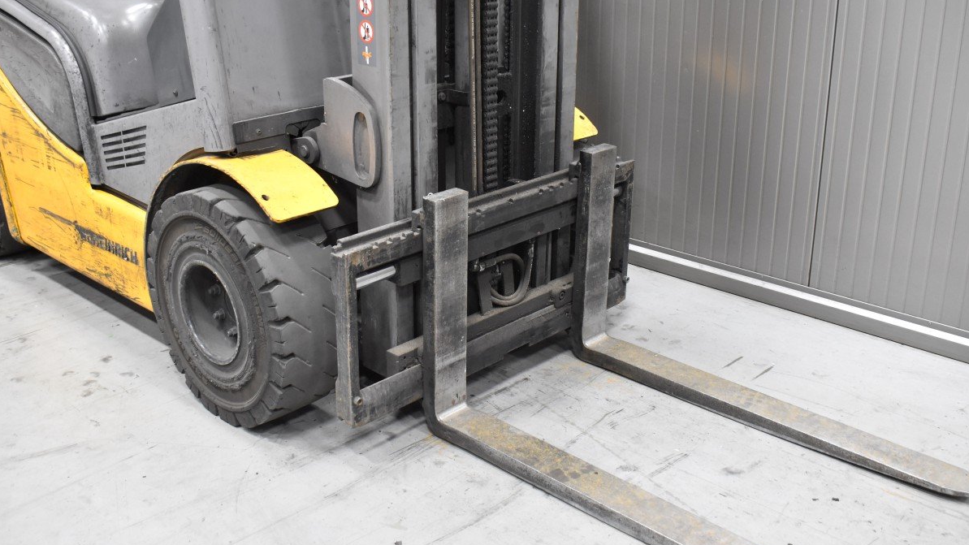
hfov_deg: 51.0
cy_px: 243
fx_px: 1016
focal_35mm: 40
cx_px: 484
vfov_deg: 30.0
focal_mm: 25
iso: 1600
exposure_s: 1/25
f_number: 5
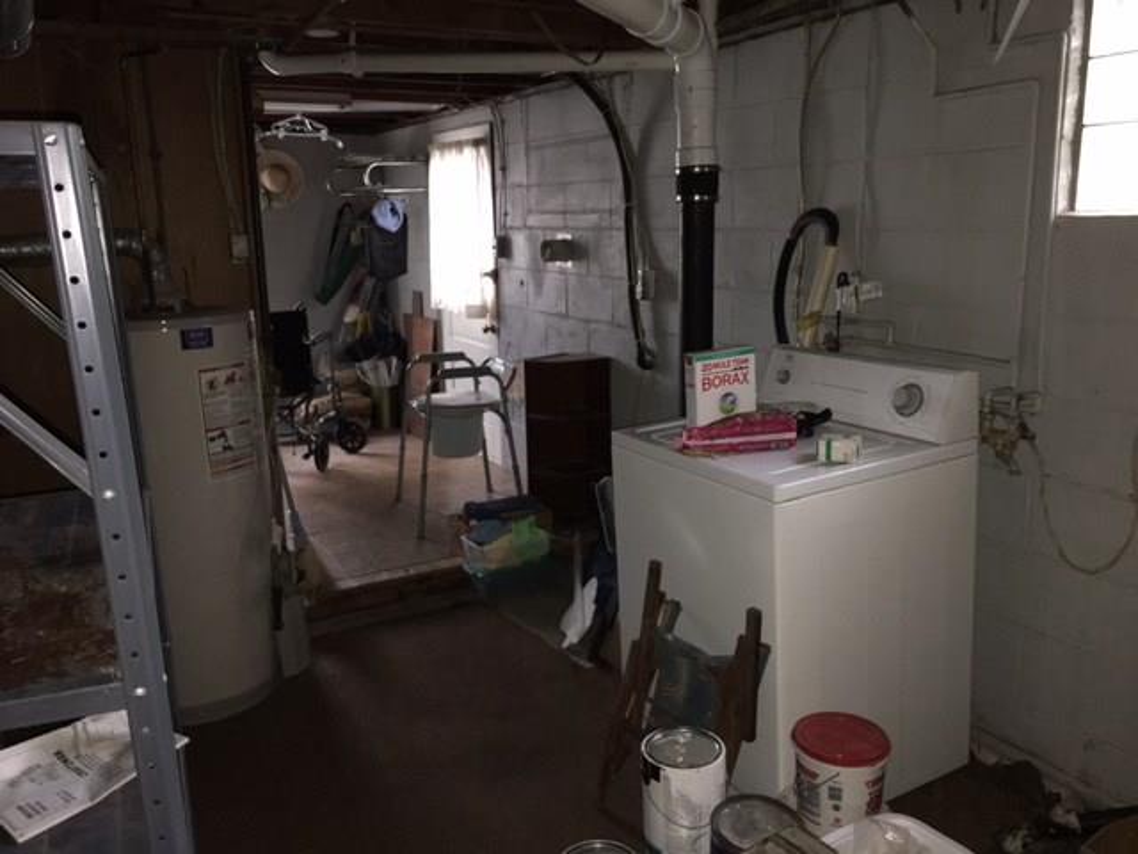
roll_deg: +0.4
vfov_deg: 48.2
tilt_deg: -11.1
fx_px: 953
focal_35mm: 29
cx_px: 569
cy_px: 427
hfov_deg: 61.7
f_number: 2.2
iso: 200
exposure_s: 1/17
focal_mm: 4.15
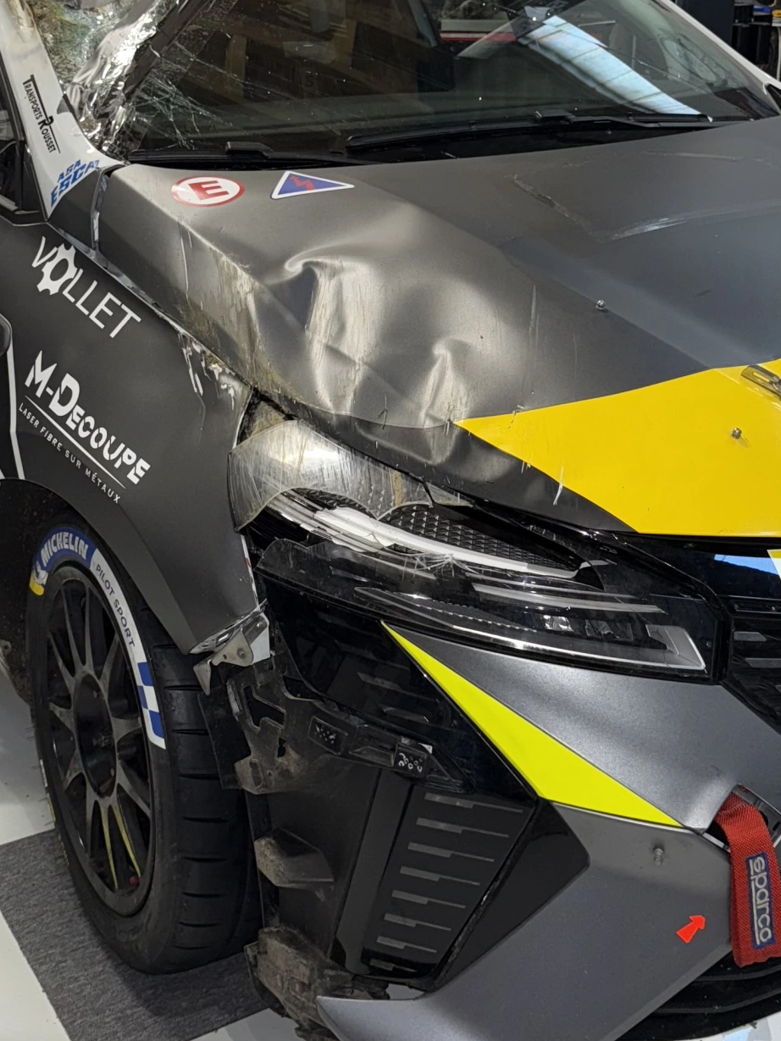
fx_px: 1504
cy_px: 320
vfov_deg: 37.6
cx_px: 429
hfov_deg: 29.1
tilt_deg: -15.6
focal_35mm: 50
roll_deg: -1.0
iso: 80
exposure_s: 1/20
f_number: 1.78
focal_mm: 6.76
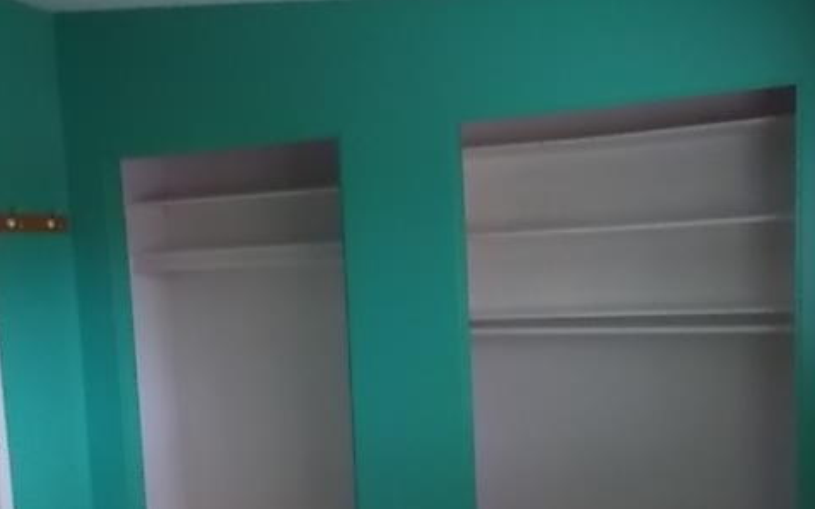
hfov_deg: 52.8
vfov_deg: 34.0
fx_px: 822
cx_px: 407
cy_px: 355
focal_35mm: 37
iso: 400
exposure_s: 1/6
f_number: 3.2
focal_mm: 4.6
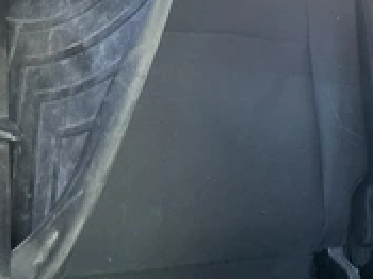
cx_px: 296
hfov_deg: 29.6
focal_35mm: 64
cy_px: 9
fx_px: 689
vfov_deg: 22.2
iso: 160
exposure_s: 1/60
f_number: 1.8
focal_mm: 3
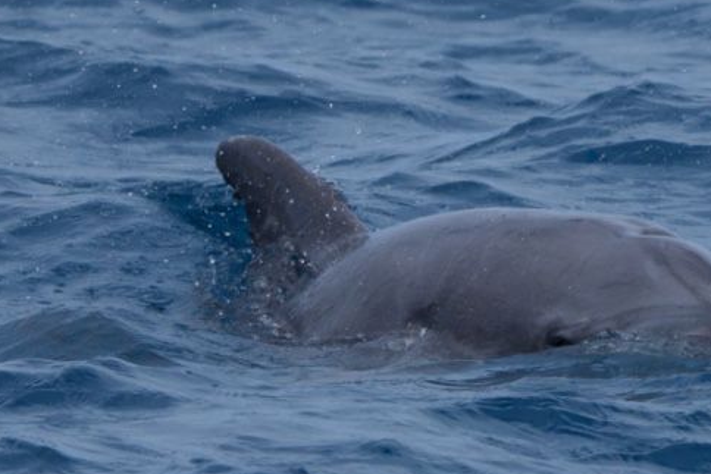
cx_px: 486
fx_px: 7507
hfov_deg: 5.4
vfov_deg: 3.6
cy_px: 253
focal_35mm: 380
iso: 800
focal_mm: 230
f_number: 8
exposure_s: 1/3200
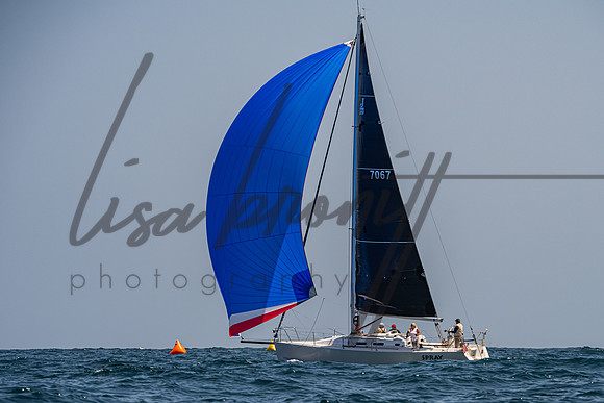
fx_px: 3789
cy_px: 273
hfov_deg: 9.1
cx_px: 369
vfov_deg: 6.1
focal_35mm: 226
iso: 400
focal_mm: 165
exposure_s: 1/2000
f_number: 8
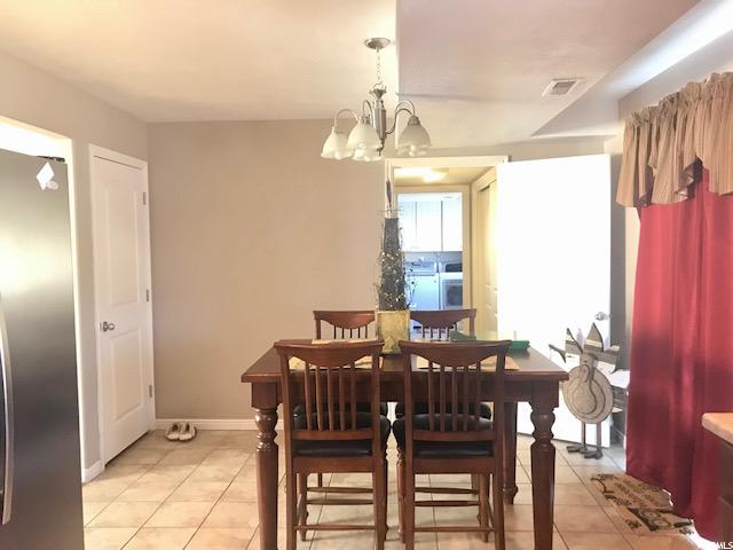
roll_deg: +1.5
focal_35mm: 28
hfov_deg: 63.4
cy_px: 275
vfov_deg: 49.7
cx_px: 366
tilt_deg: -1.8
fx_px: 593
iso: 50
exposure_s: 1/15
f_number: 1.8
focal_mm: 3.99
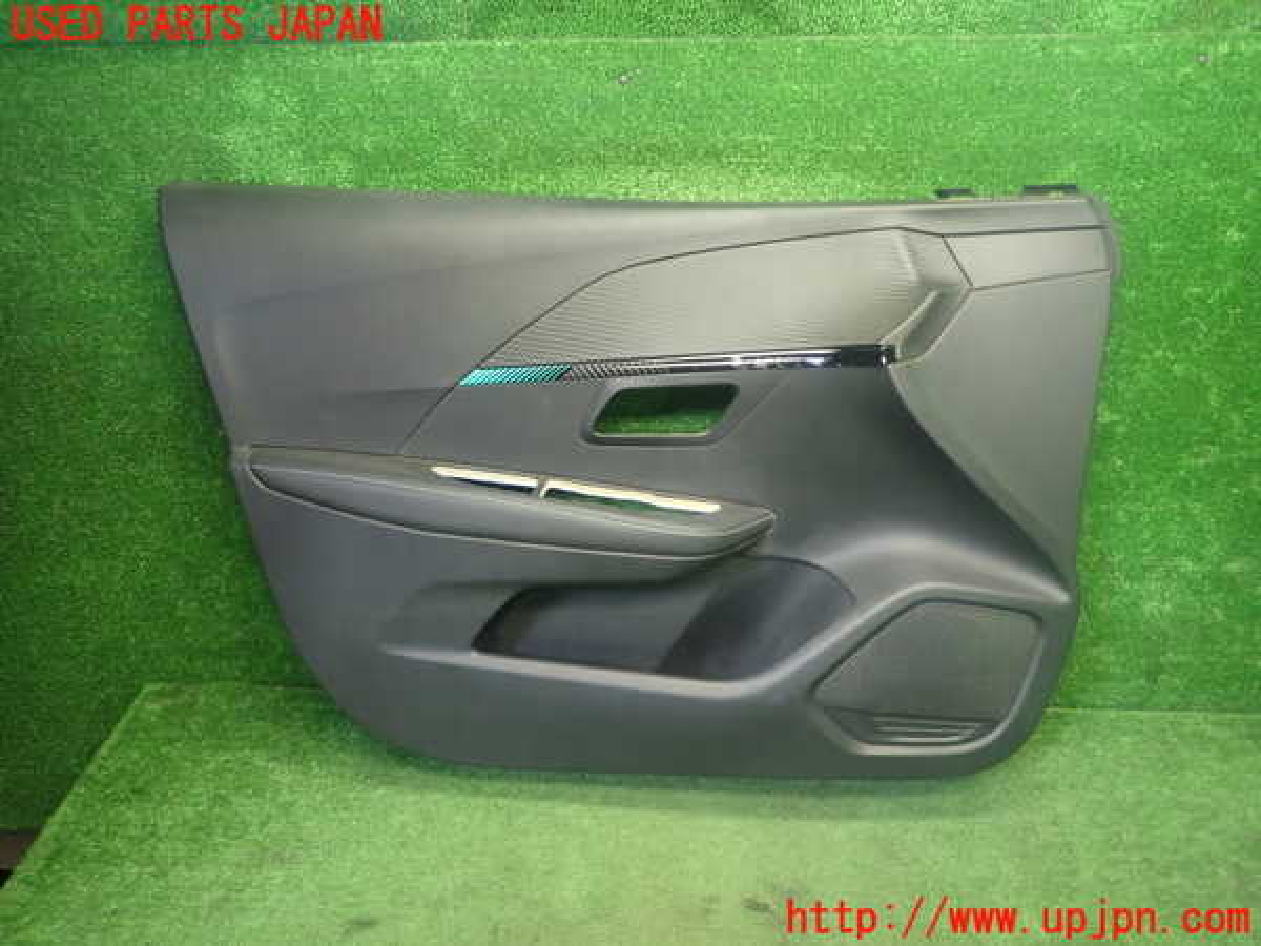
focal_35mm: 25
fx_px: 911
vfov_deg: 54.9
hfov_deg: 69.4
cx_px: 630
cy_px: 473
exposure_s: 1/30
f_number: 2
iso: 200
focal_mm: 4.5
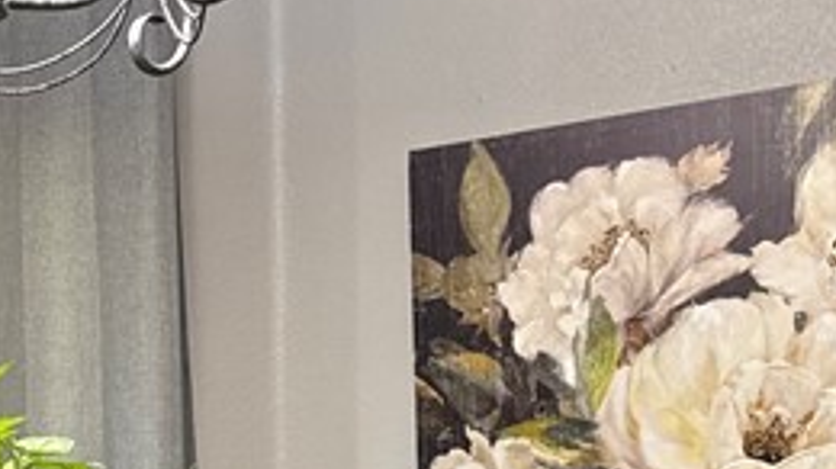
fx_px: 2282
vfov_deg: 11.0
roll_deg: +2.7
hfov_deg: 19.1
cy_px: 822
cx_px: -264
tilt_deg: -5.8
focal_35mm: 103
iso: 200
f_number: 1.78
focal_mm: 6.76
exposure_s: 1/60
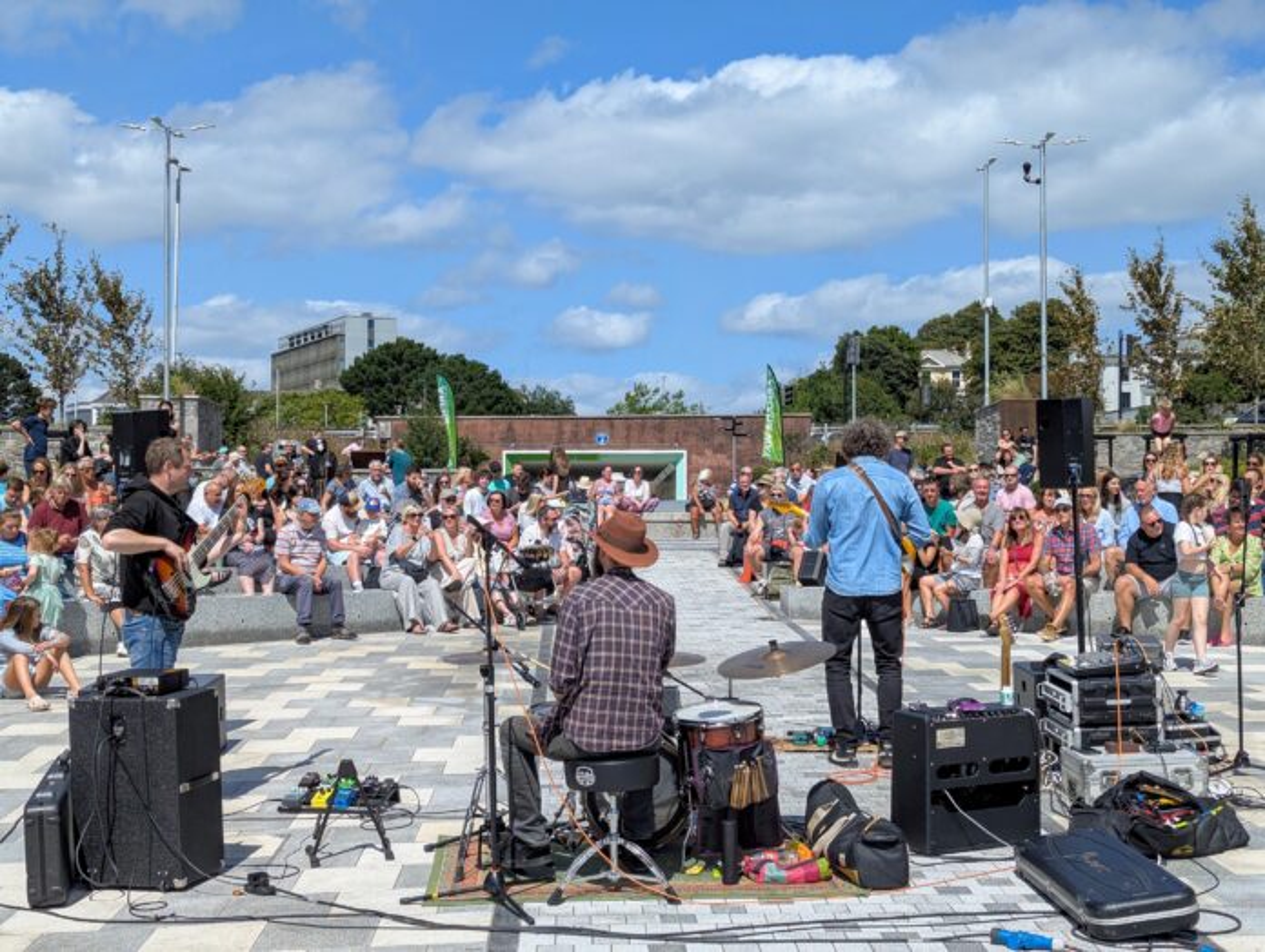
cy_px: 476
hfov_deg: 39.6
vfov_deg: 30.3
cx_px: 632
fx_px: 1757
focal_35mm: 48
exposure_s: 1/2532
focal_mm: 6.81
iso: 43
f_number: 1.85
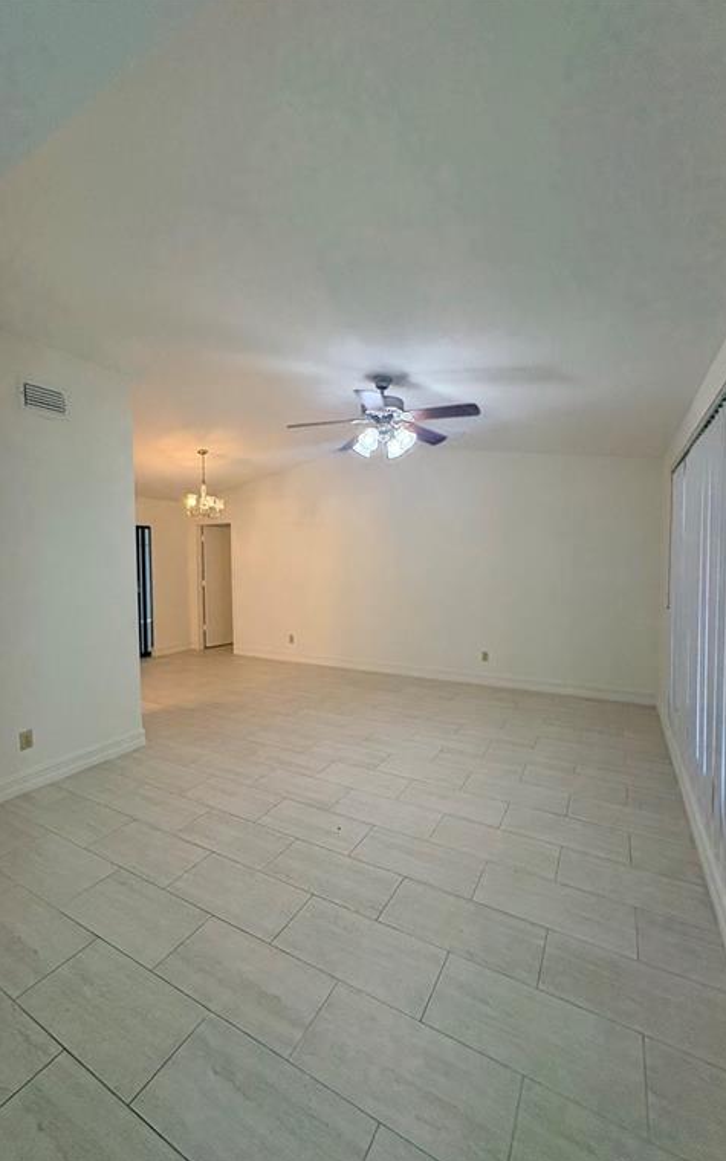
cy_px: 580
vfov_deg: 101.5
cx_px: 341
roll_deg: -0.2
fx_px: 475
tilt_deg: -0.4
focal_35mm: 15
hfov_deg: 74.7
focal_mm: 2.22
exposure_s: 1/120
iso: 160
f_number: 2.2
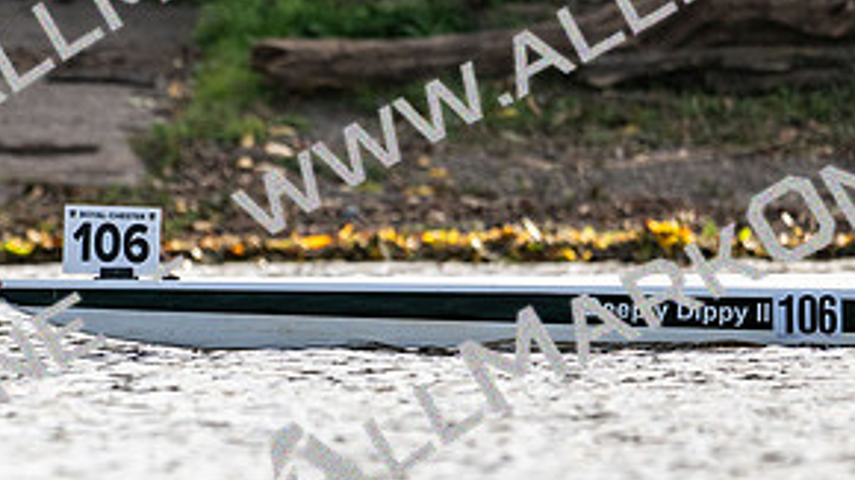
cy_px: 284
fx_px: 28492
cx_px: 18
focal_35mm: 1257
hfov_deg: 1.7
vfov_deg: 1.0
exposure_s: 1/2000
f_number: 4.5
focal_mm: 400
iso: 400
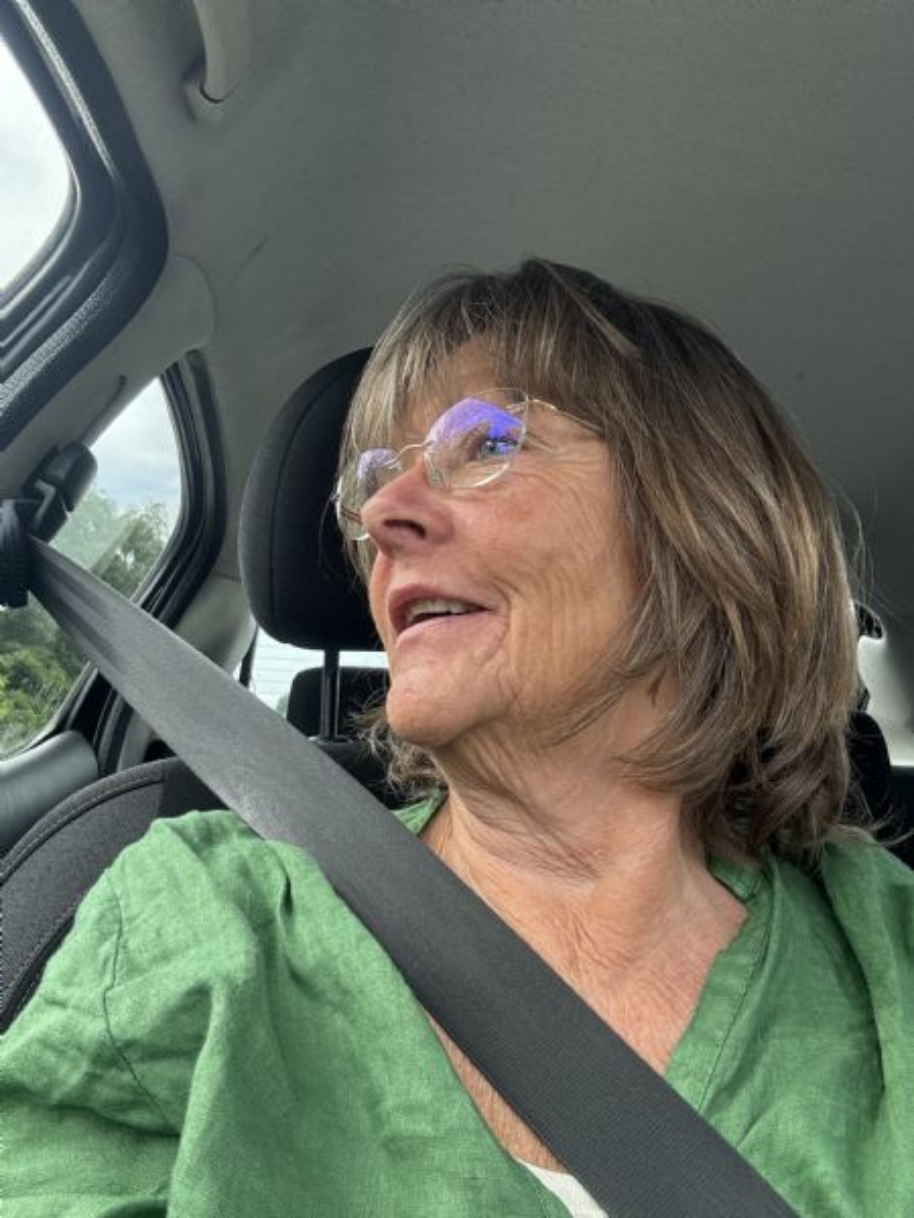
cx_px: 457
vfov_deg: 60.0
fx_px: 1056
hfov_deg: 46.8
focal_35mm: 30
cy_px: 609
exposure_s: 1/158
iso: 20
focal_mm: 2.69
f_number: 1.9
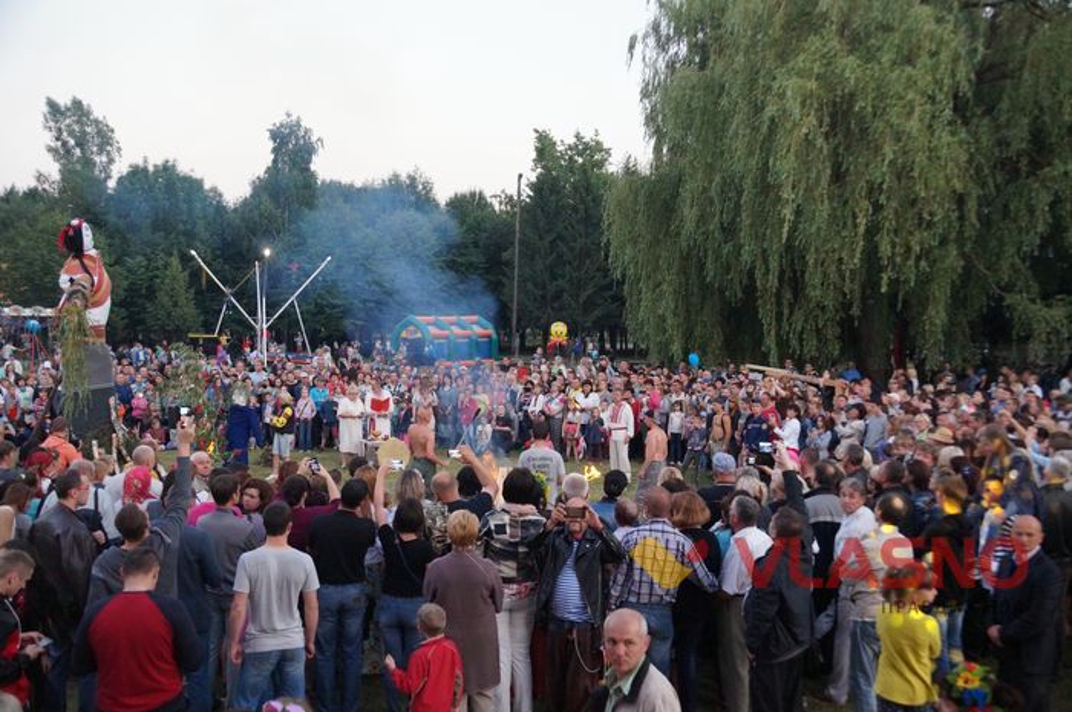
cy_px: 356
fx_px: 982
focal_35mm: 33
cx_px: 536
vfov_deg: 39.9
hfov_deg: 57.3
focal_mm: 22
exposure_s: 1/160
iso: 2000
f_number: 4
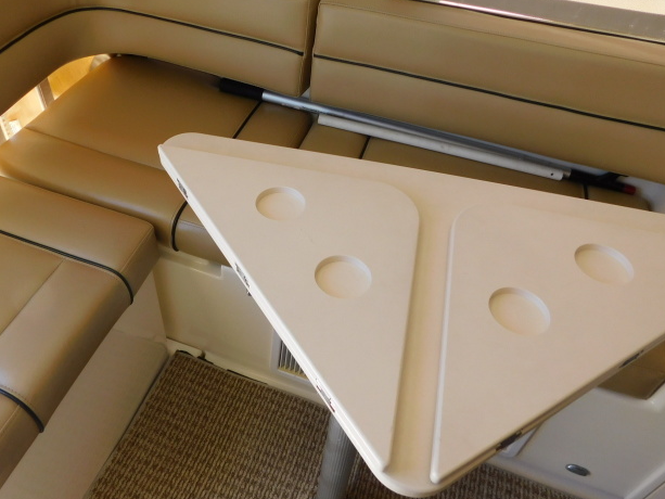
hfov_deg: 59.4
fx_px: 576
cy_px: 199
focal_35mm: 30
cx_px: 260
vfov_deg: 46.5
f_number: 3
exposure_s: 1/200
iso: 125
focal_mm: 4
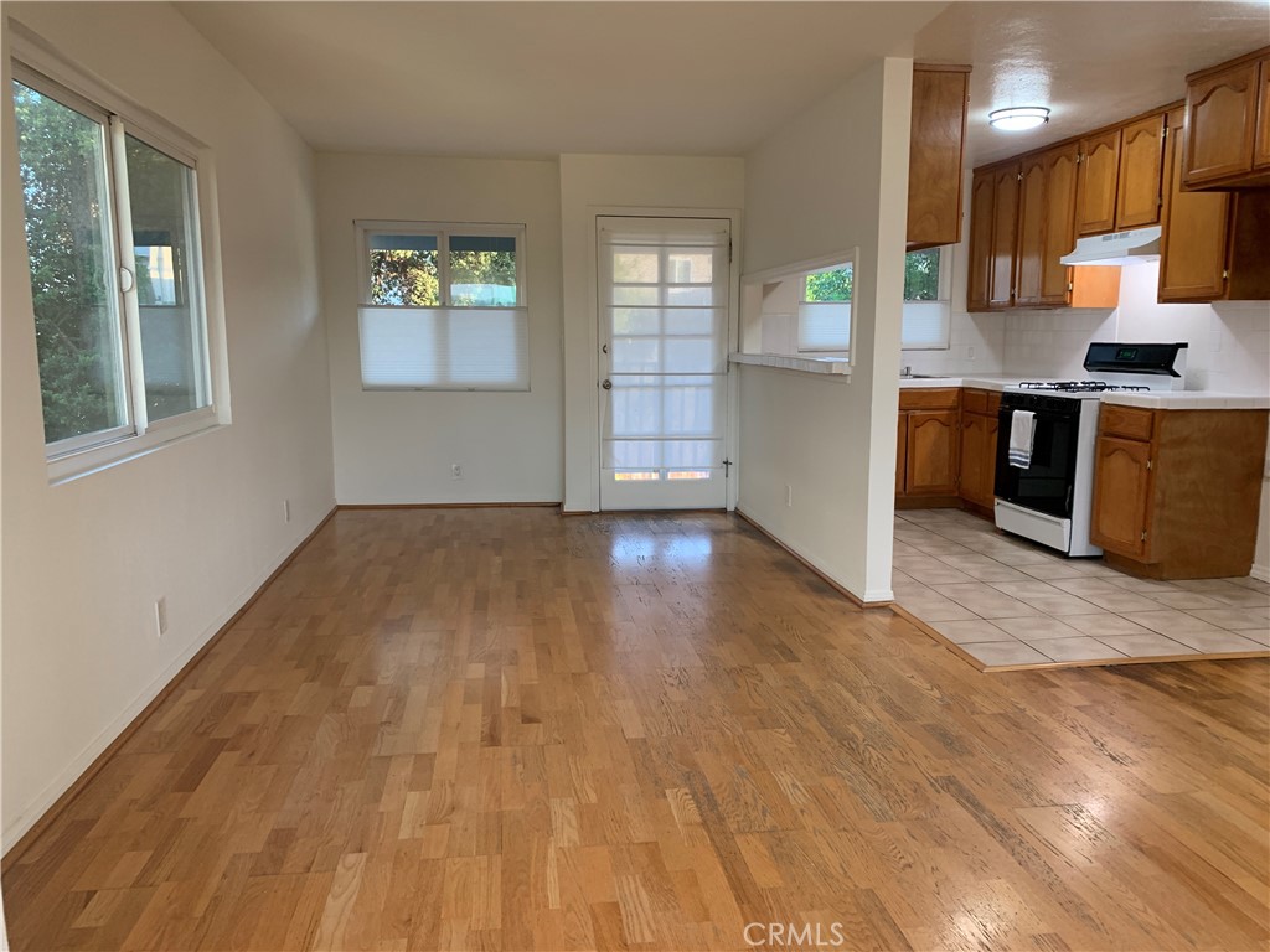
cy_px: 476
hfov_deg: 67.3
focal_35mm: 26
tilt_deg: -8.1
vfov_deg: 53.1
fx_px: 954
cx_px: 635
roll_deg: +0.8
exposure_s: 1/60
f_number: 1.8
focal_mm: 4.25
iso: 100
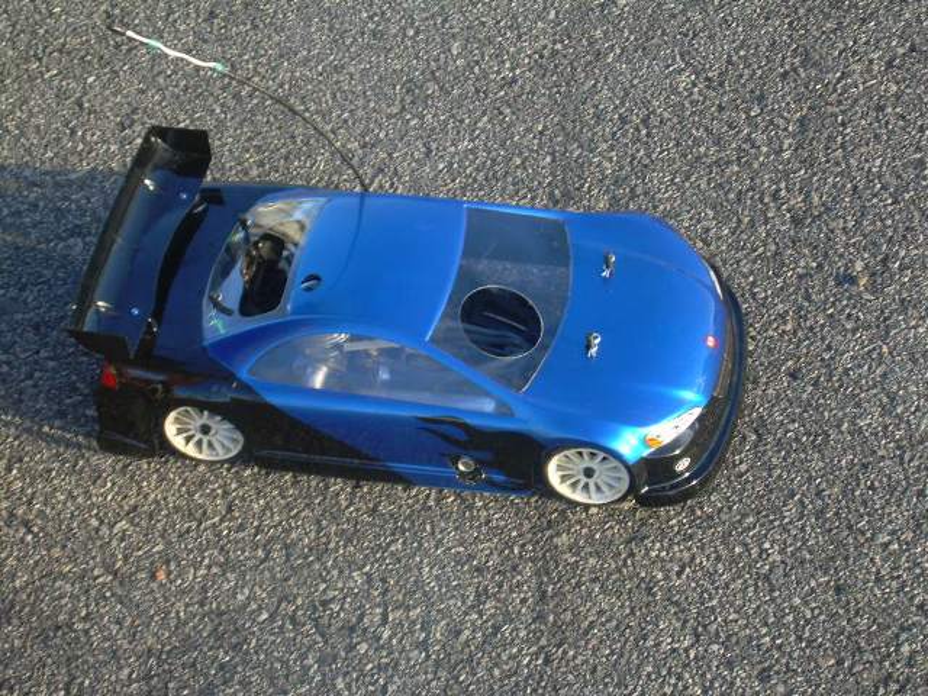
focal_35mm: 90
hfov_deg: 21.8
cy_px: 348
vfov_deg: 16.4
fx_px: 2413
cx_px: 464
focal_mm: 15.3
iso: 50
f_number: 4.3
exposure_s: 1/55
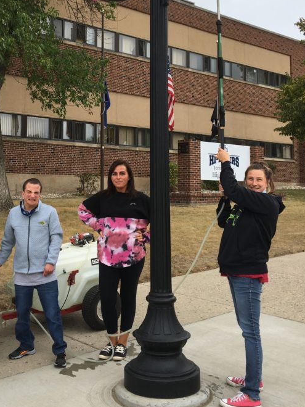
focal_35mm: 45
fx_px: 529
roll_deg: +0.7
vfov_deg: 41.6
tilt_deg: +5.9
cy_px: 139
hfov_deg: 32.0
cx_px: 116
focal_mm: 4.15
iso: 25
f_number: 2.2
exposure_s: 1/615
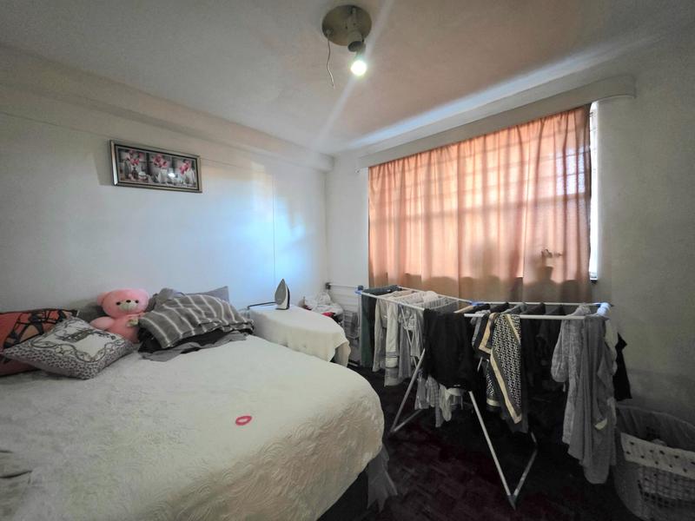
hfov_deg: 106.2
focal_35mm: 13
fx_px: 261
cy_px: 260
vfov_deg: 89.9
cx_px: 348
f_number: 1.9
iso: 1000
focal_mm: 2.2
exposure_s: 1/50.3
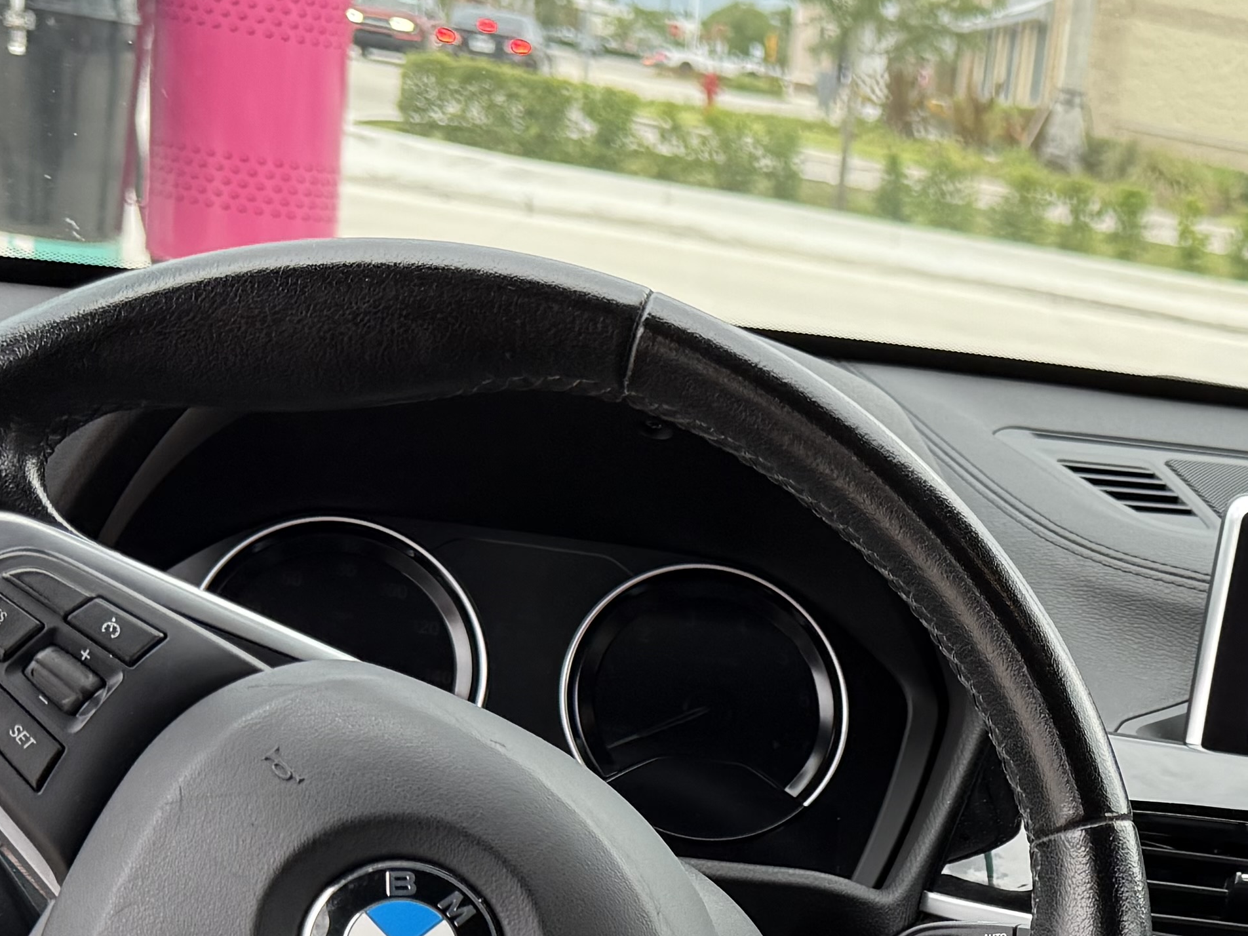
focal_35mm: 72
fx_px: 2596
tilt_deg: -19.0
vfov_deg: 19.3
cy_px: 1104
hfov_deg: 25.3
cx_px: 1335
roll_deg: -9.9
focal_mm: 6.76
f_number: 1.78
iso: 125
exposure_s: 1/197
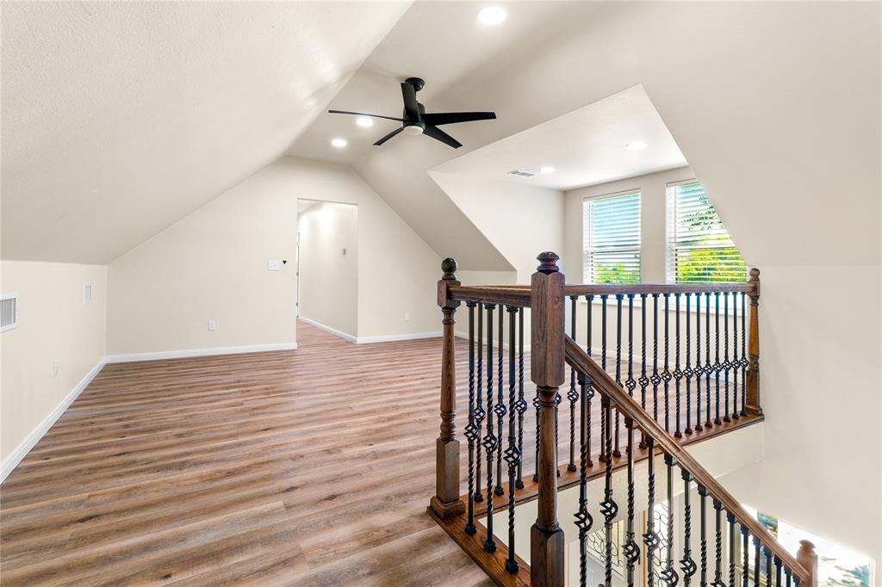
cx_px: 441
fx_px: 392
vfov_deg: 73.7
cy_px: 294
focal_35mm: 16
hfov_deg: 96.8
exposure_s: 2
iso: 125
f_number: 9
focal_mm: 16
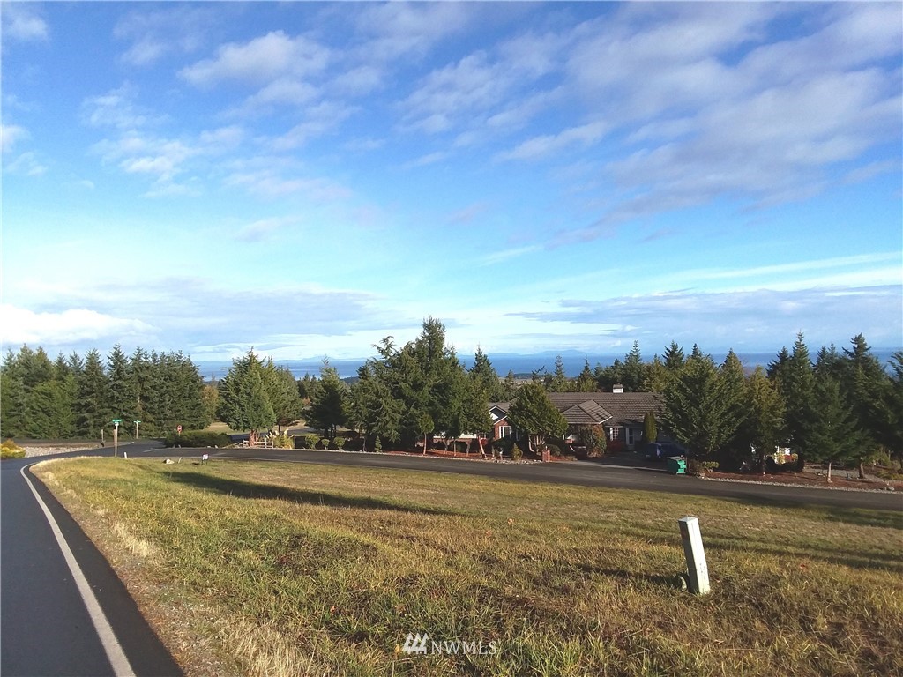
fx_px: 704
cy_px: 338
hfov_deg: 65.3
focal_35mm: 27
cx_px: 452
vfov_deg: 51.4
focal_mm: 2.91
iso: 50
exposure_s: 1/2375
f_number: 1.9
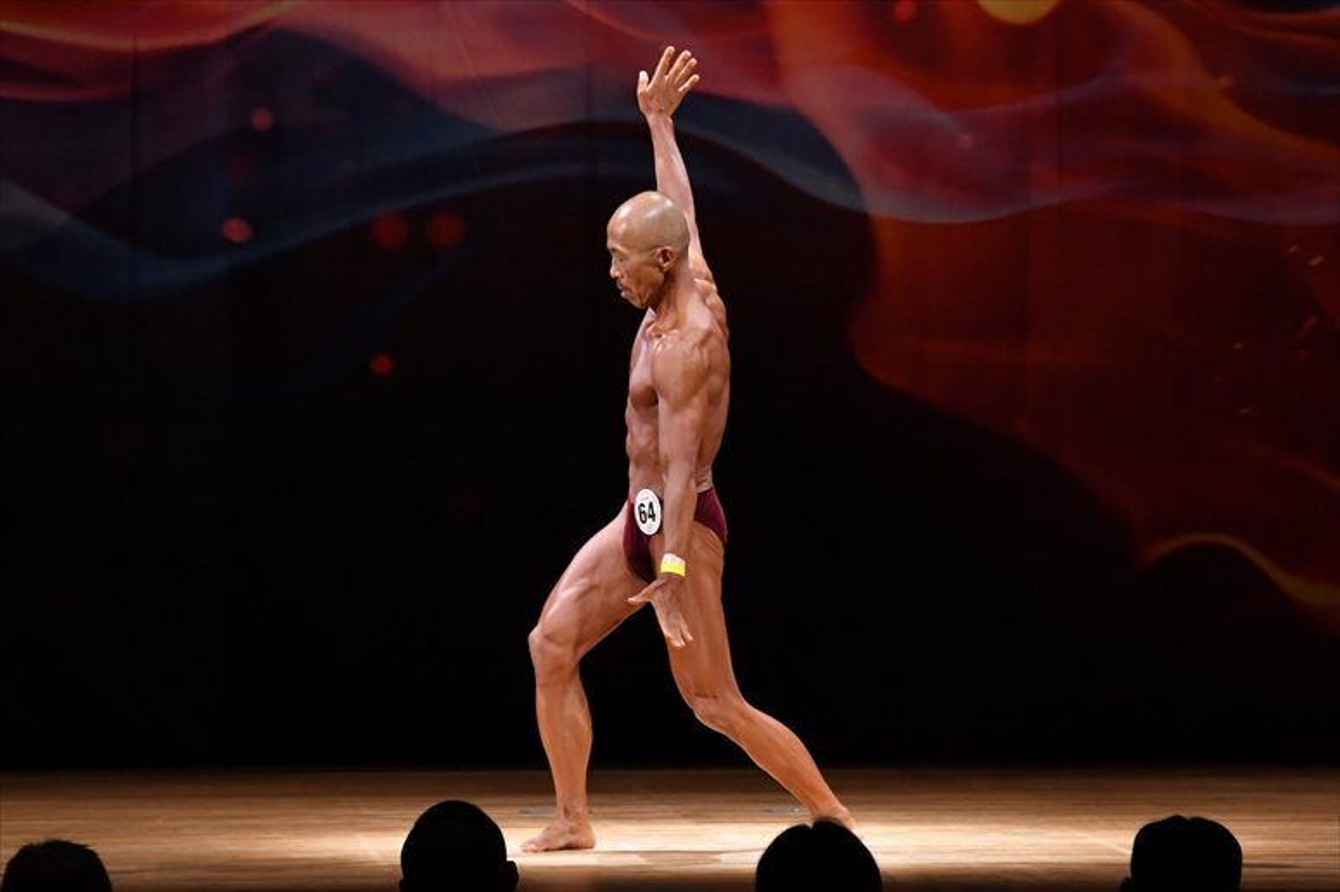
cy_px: 446
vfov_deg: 5.7
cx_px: 670
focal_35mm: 240
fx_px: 8929
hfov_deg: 8.6
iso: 4000
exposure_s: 1/400
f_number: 5.6
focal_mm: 160
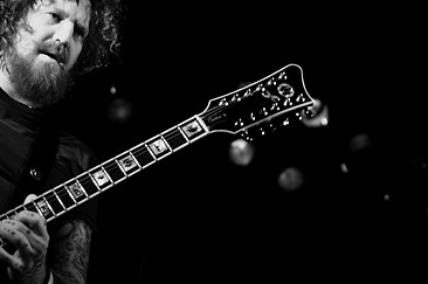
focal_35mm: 114
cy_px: 137
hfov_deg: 17.9
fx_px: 1354
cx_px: 164
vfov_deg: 12.0
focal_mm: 48
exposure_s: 1/80
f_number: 2.8
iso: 800
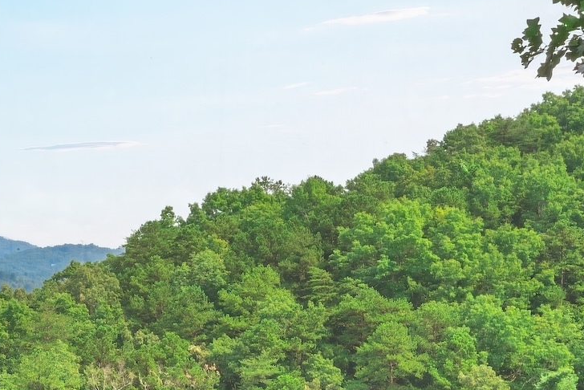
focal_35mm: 103
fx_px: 1671
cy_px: 315
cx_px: -306
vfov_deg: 13.2
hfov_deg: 17.7
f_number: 7.1
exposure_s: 1/1250
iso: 100
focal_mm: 30
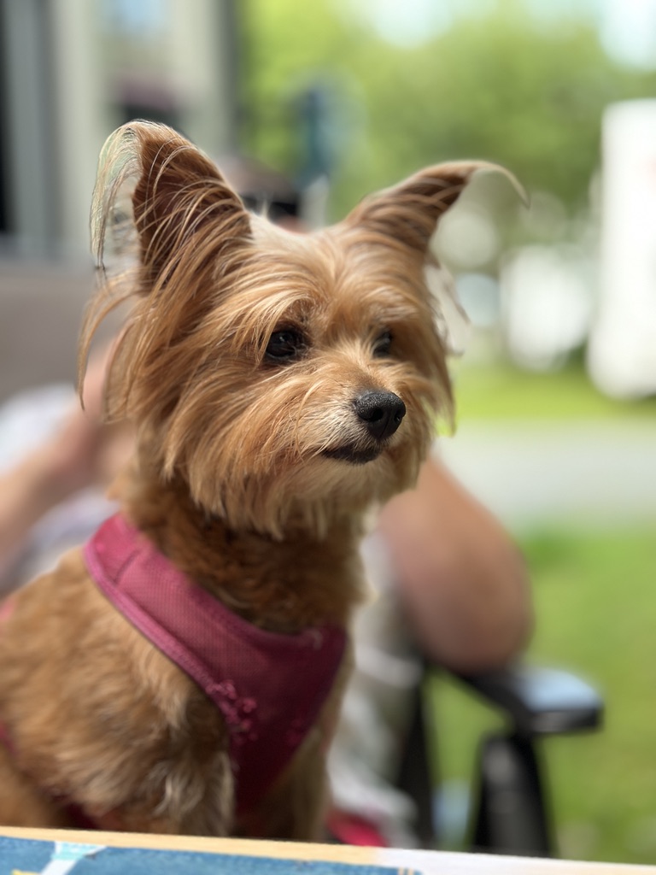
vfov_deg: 39.7
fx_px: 1213
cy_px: 438
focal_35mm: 48
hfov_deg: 30.3
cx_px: 328
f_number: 1.78
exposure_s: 1/85
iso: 125
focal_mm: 6.86
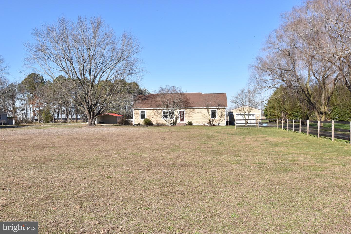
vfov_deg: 40.0
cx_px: 176
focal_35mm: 33
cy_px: 117
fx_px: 322
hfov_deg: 57.2
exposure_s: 1/800
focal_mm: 22
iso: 800
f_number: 14
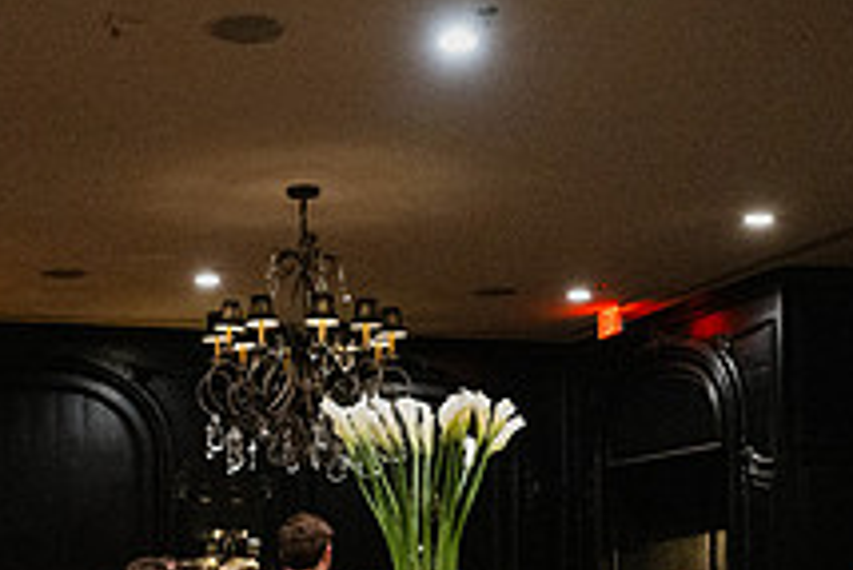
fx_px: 1541
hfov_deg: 30.5
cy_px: 600
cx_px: 219
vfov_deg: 20.2
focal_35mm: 65
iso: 6400
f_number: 2.8
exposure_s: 1/100
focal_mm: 24
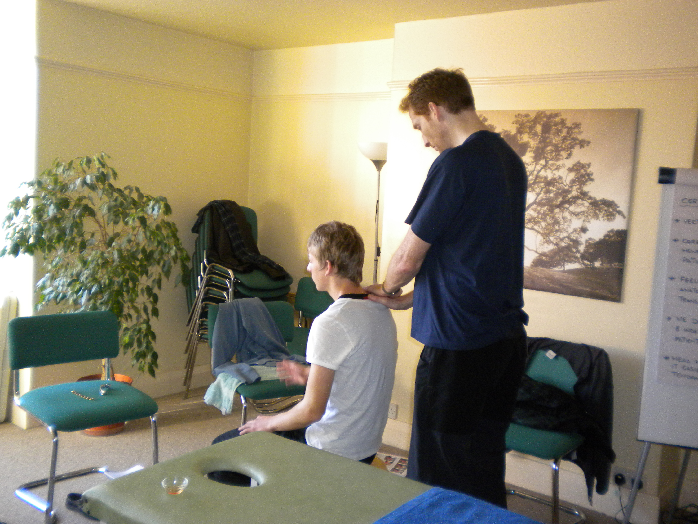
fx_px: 706
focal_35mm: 35
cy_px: 262
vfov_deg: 40.7
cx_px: 349
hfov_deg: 52.6
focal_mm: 6.3
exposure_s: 1/52.7
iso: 379
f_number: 3.1
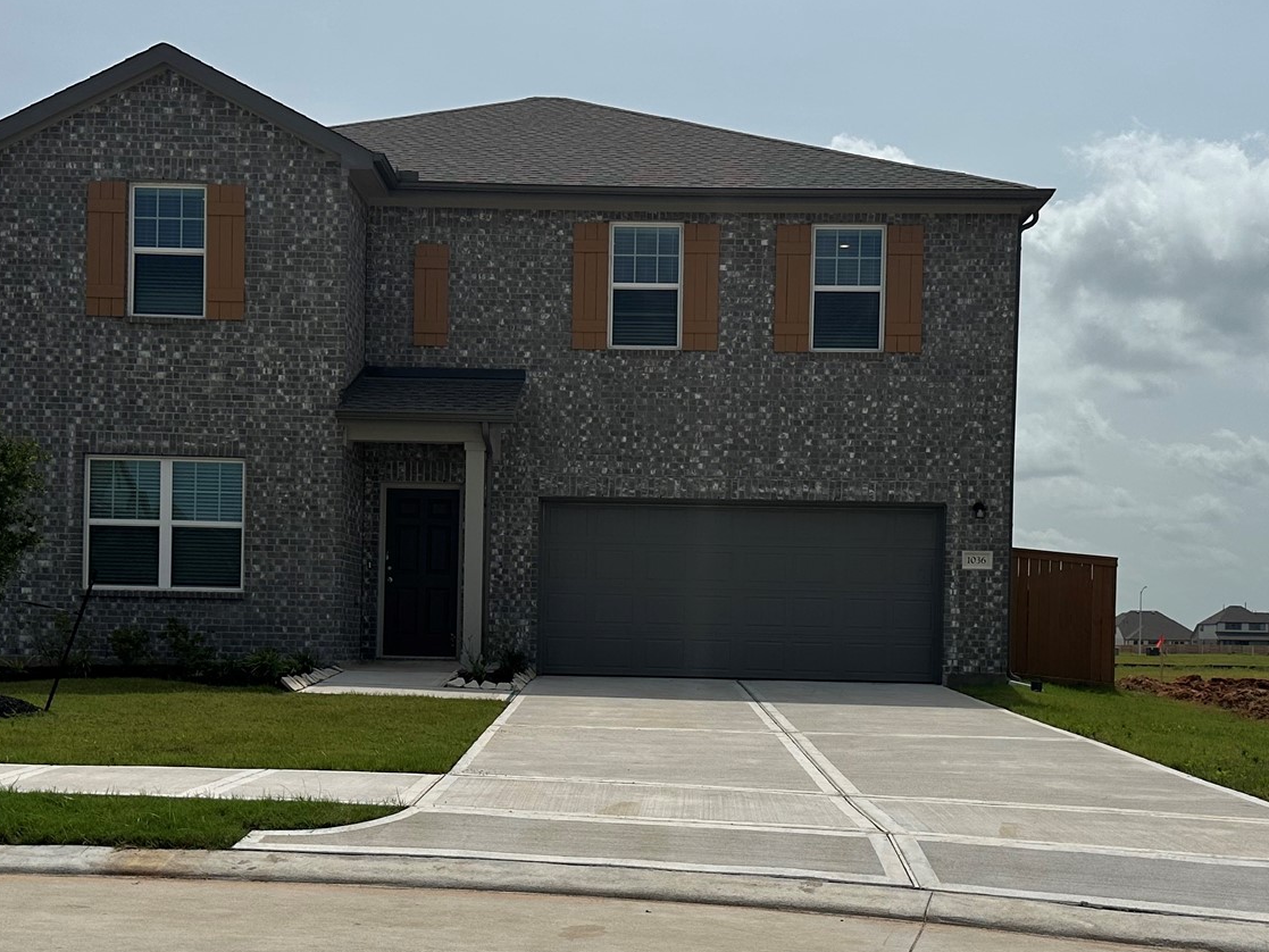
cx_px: 623
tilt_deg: +1.3
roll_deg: -1.7
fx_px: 1613
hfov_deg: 42.9
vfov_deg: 32.6
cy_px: 624
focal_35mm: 44
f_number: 1.78
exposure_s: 1/15625
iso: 100
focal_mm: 6.86
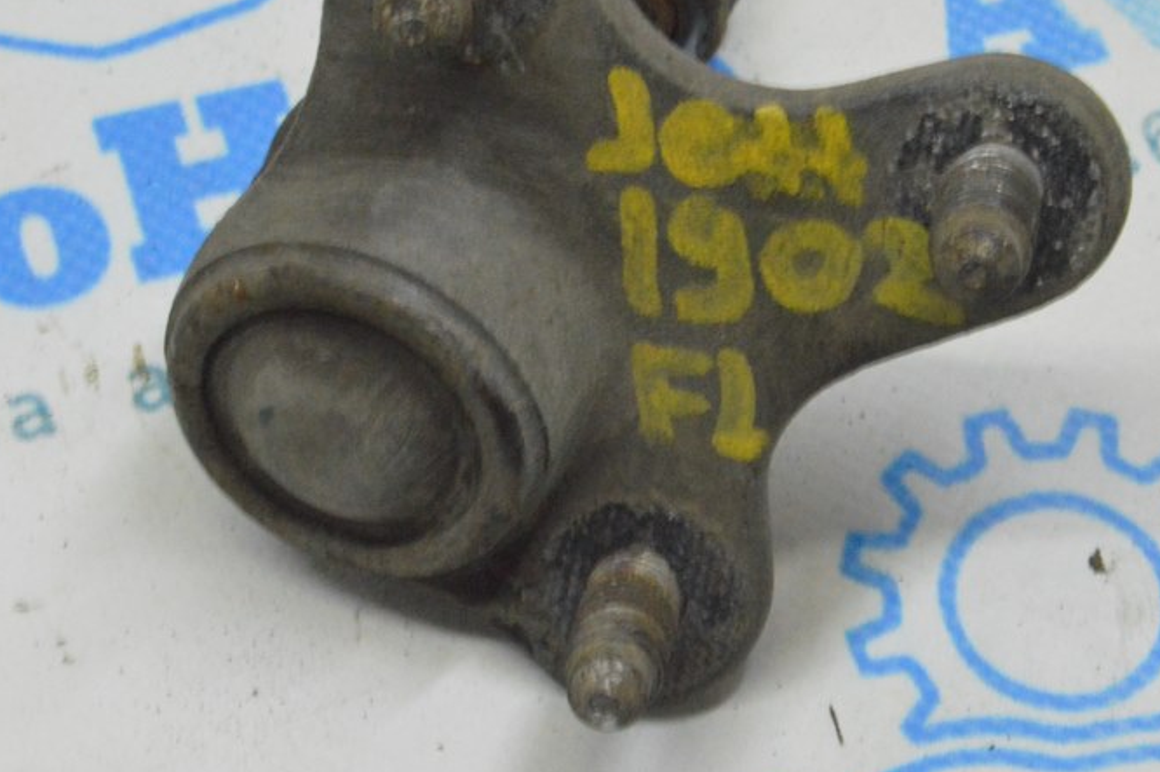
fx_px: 4082
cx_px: 733
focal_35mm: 127
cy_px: 269
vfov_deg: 10.8
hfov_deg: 16.2
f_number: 20
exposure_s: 1/20
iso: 6400
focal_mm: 55
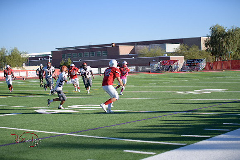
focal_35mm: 70
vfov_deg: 19.5
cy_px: 80
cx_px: 120
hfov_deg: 28.8
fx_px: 467
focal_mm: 70
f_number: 2.8
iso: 360
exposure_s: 1/5000
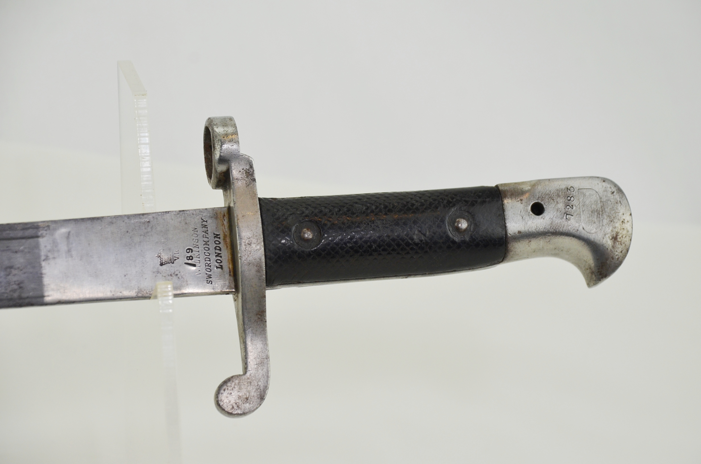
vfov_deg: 9.6
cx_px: 350
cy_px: 232
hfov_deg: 14.4
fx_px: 2769
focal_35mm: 142
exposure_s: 1/250
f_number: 5.6
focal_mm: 95
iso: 640
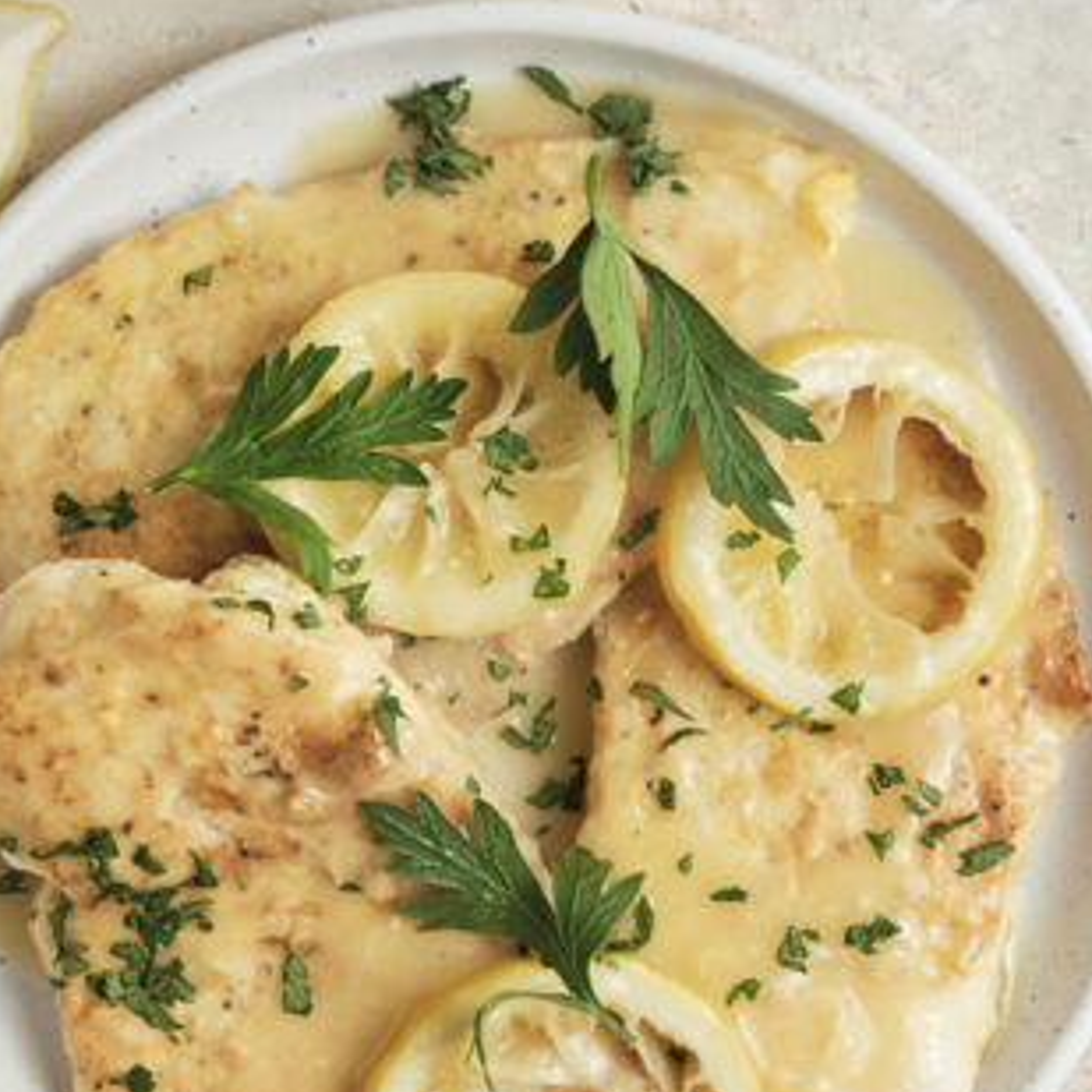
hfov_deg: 15.4
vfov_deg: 15.4
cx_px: 505
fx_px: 4033
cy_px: 712
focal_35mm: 113
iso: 200
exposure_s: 1/80
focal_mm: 49
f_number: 9
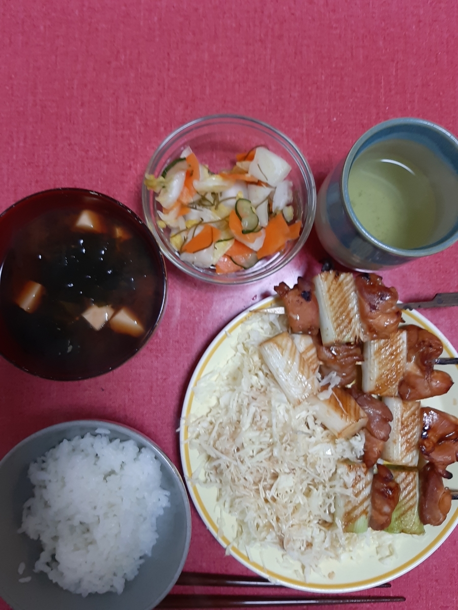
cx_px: 229
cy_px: 305
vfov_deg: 67.3
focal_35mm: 26
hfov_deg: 53.1
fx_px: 459
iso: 125
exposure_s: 1/50
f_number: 1.7
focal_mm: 3.93
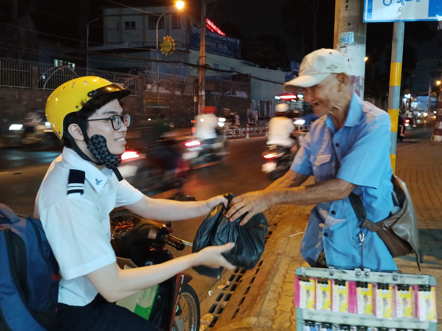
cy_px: 166
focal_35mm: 22
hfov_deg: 76.4
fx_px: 281
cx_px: 221
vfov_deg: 61.1
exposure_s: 1/16.7
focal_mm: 3.97
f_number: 1.8
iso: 500
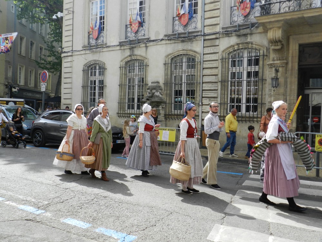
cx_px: 161
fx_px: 298
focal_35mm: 32
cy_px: 121
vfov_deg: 44.2
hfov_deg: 56.8
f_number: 3.7
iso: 160
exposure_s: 1/400
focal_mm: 5.6
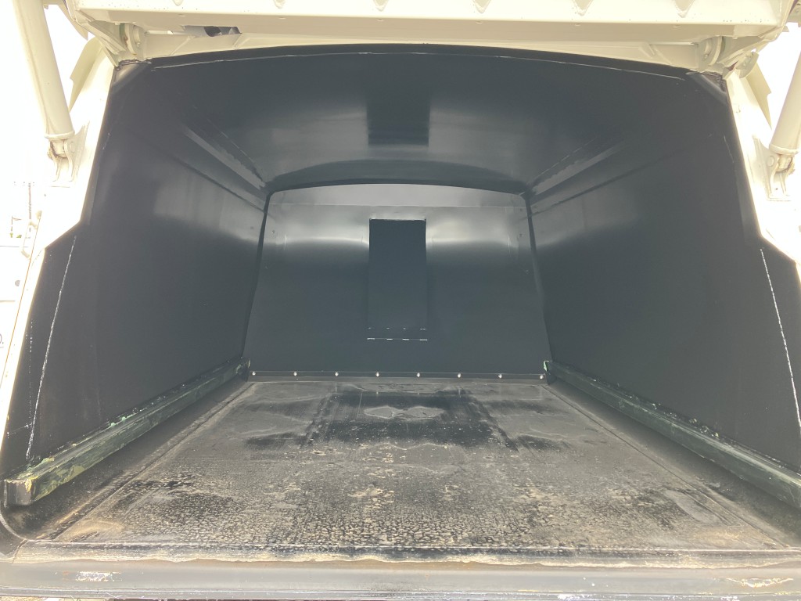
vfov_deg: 49.7
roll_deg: -0.3
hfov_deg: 63.4
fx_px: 648
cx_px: 400
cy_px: 300
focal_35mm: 28
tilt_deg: -0.5
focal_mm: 3.99
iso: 80
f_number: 1.8
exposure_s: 1/100
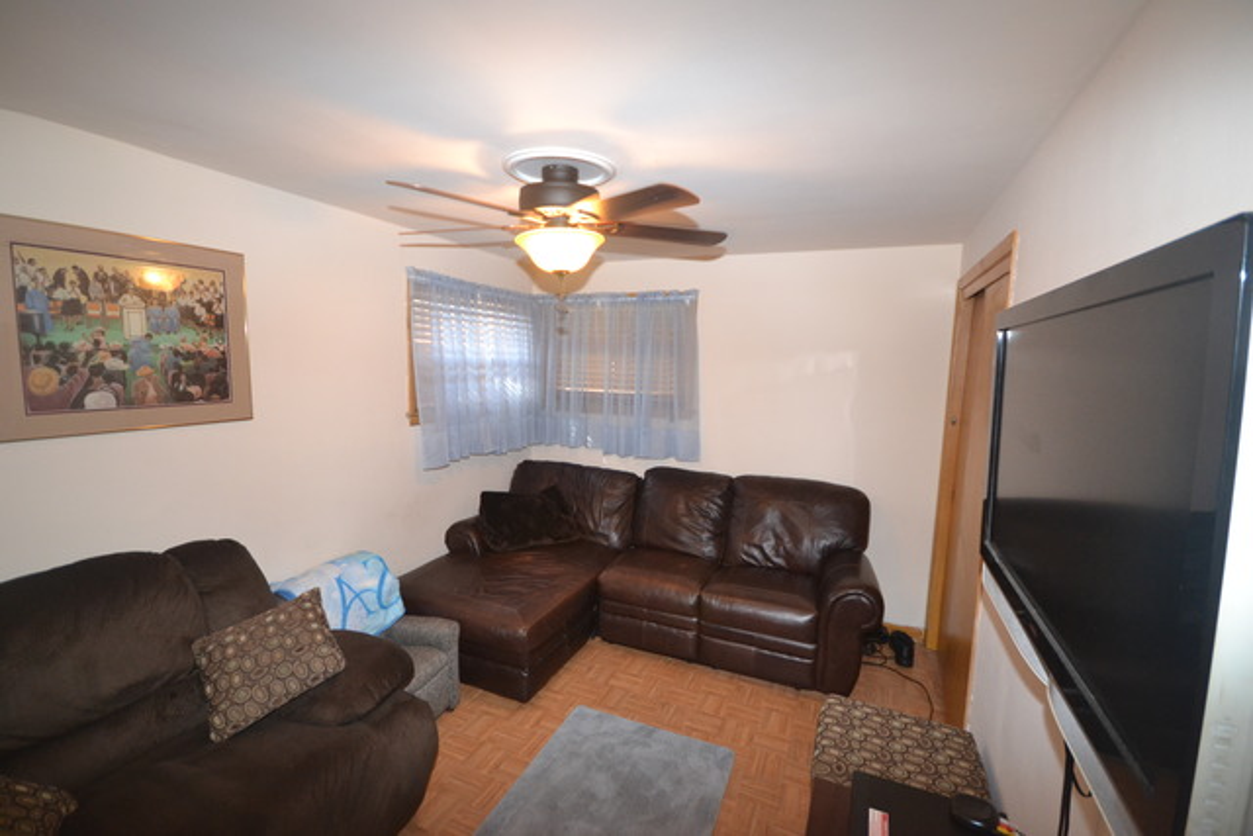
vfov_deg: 77.4
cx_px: 626
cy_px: 418
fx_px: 522
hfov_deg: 100.4
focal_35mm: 15
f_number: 4
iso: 1600
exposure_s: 1/60
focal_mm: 10
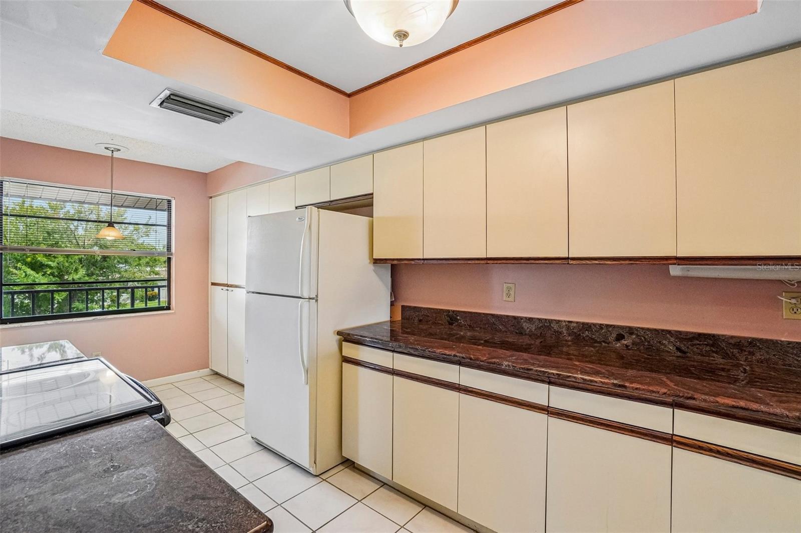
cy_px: 266
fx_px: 334
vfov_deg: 77.3
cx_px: 400
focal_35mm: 15
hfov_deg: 100.4
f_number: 8
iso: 1000
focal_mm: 10
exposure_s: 1/30
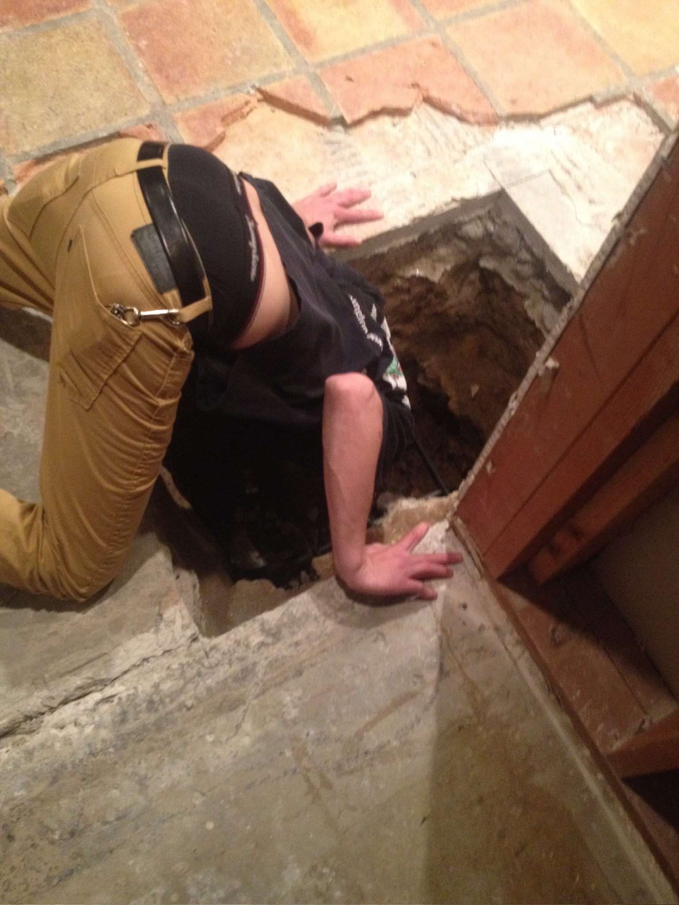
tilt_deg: -65.1
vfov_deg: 52.6
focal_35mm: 35
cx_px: 340
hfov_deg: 40.7
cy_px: 452
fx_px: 915
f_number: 2.4
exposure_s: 1/20
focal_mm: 4.28
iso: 320
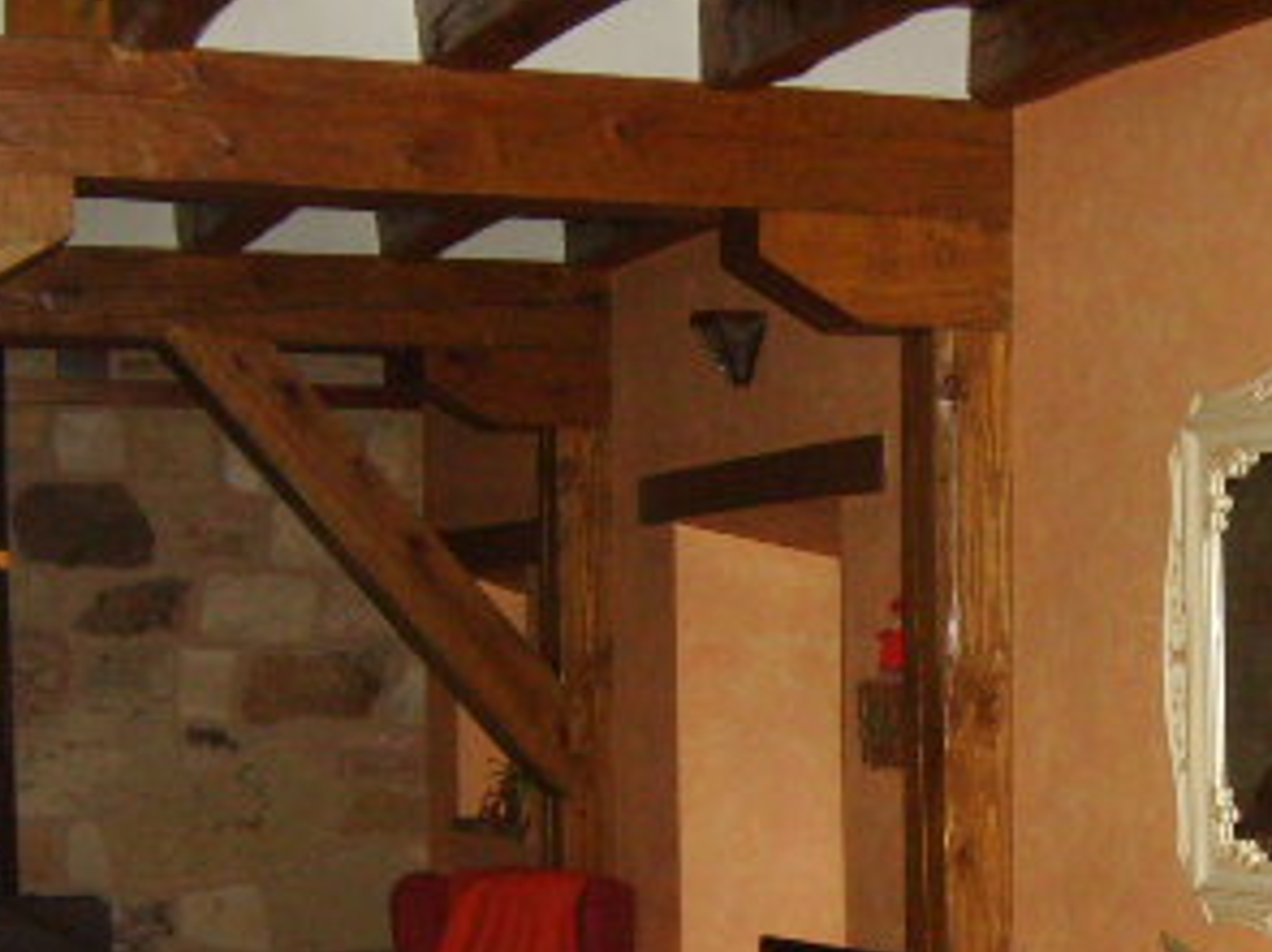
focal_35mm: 76
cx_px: 1173
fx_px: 2792
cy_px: 793
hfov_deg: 24.8
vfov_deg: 19.1
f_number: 2.8
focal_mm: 5.8
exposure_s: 1/45
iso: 253
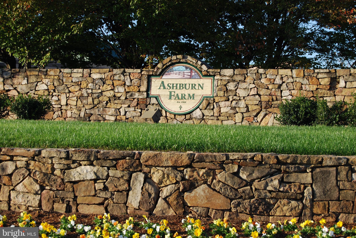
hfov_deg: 24.3
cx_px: 180
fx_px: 827
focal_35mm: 84
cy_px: 119
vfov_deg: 16.4
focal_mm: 55
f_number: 6.3
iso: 100
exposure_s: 1/125
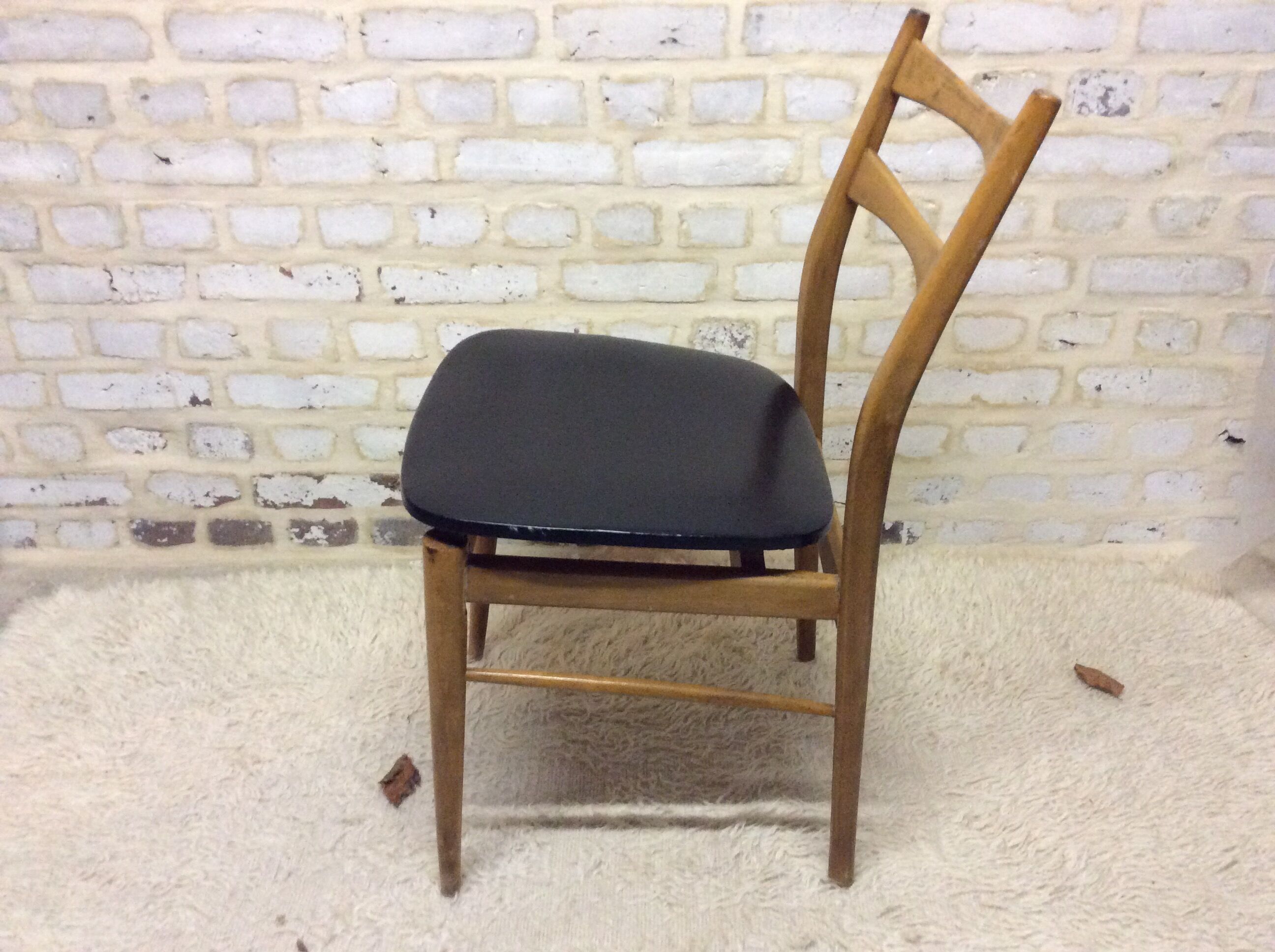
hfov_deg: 56.9
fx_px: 1177
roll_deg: +1.8
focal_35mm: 32
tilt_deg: -28.8
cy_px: 476
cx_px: 638
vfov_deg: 44.1
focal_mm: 3.3
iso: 320
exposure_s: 1/17
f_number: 2.4
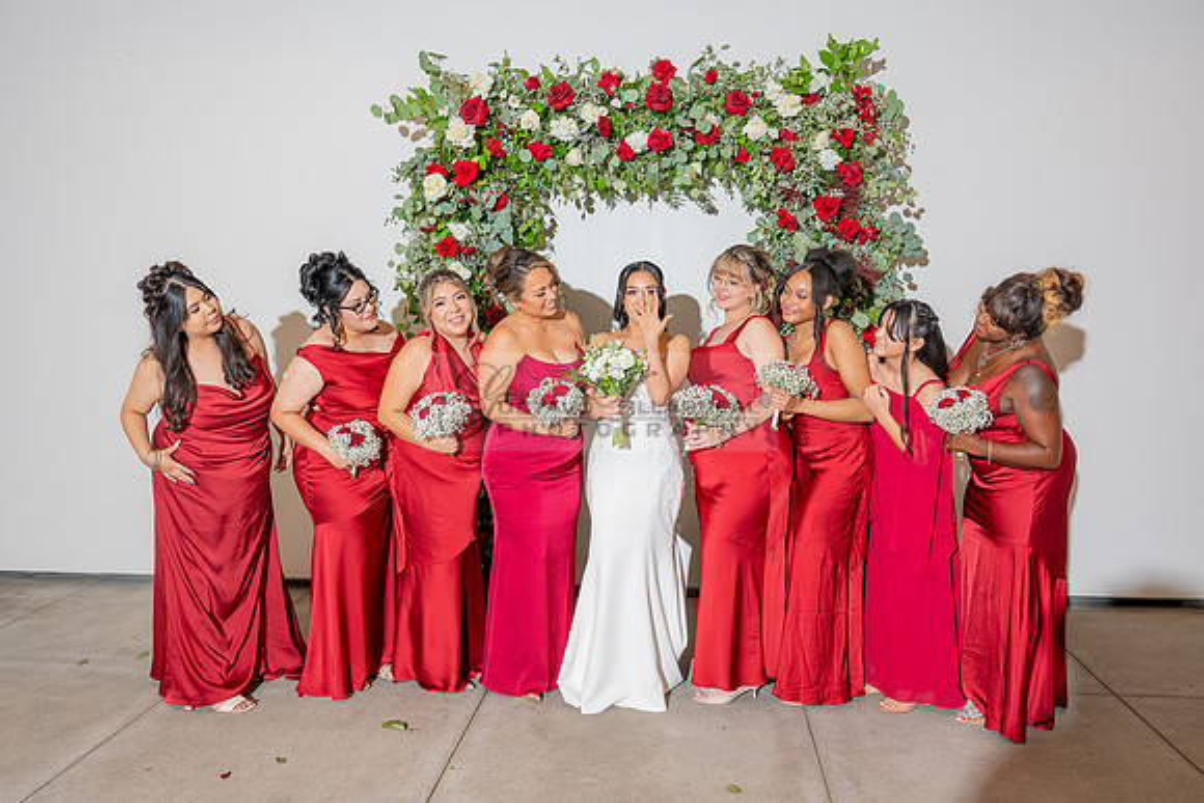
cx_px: 602
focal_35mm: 30
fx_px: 987
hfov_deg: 62.8
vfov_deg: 44.3
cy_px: 402
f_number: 3.5
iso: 800
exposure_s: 1/200
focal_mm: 29.5
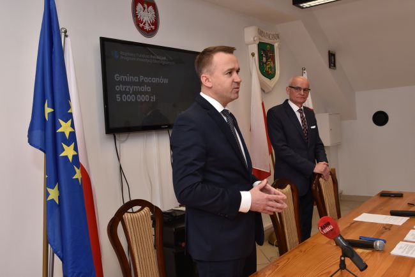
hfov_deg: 54.4
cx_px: 208
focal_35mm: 35
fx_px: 404
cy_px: 138
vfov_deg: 37.9
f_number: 13
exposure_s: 1/100
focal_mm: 35
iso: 640
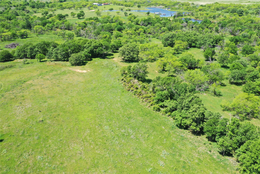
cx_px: 130
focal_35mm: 28
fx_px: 202
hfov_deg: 65.5
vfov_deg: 46.4
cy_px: 87
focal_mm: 10.26
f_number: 6.3
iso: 100
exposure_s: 1/160
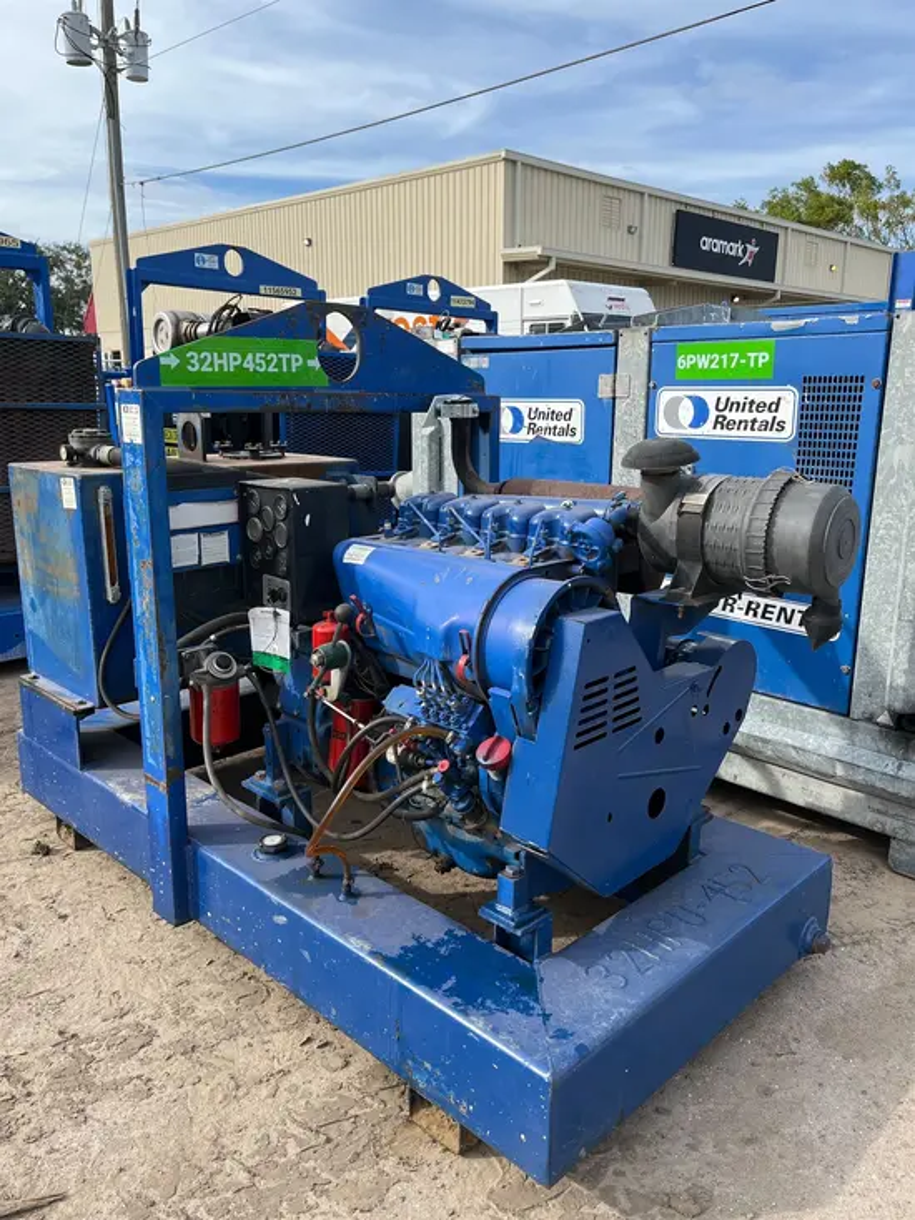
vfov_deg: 67.3
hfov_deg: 53.1
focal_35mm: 26
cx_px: 458
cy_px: 610
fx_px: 916
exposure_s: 1/1695
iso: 50
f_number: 1.6
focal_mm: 5.1
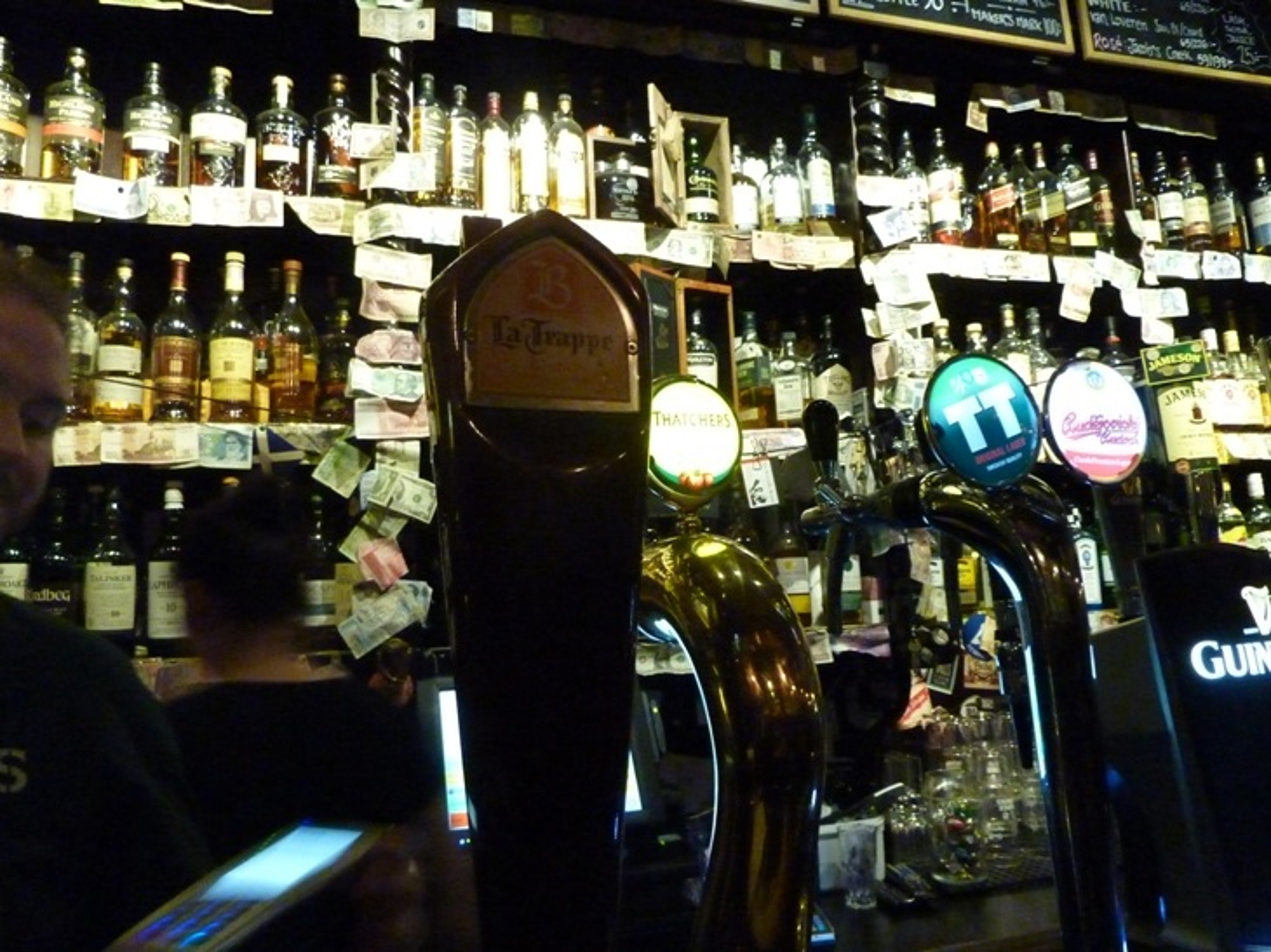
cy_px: 476
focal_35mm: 25
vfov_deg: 54.9
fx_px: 918
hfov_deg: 69.4
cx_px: 636
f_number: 3.3
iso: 800
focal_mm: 4.1
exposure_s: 1/15
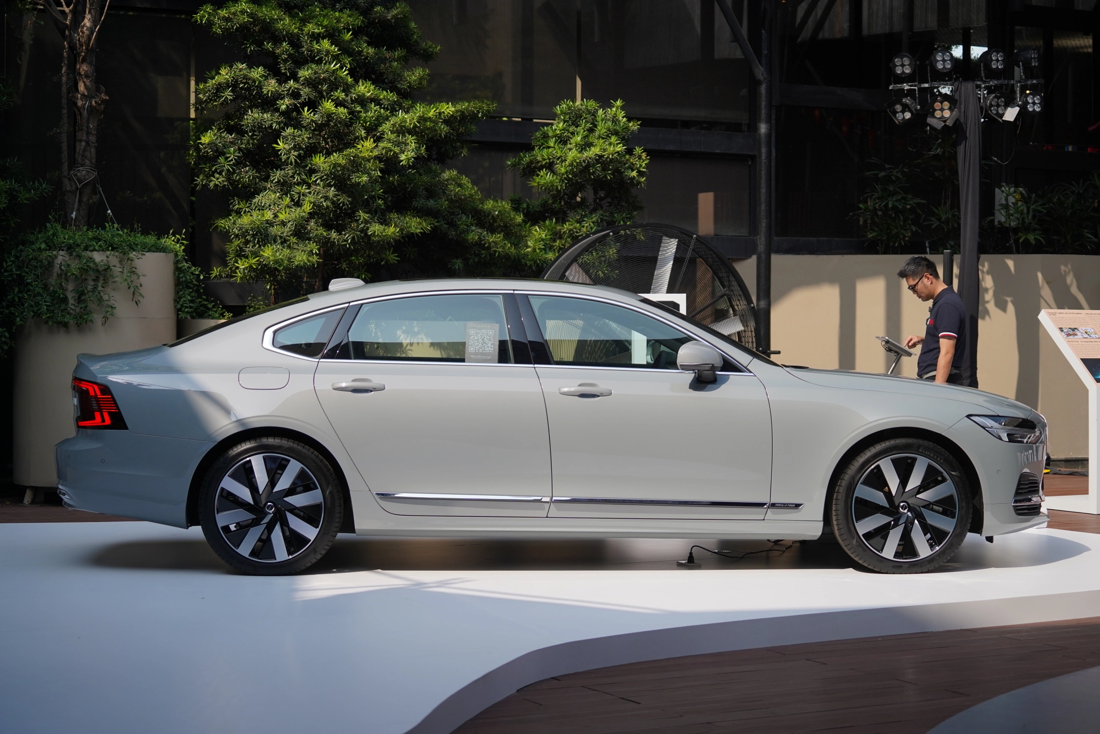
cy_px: 367
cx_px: 550
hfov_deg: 28.8
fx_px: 2139
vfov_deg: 19.5
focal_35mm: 70
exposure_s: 1/3200
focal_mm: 70
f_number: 4
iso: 320
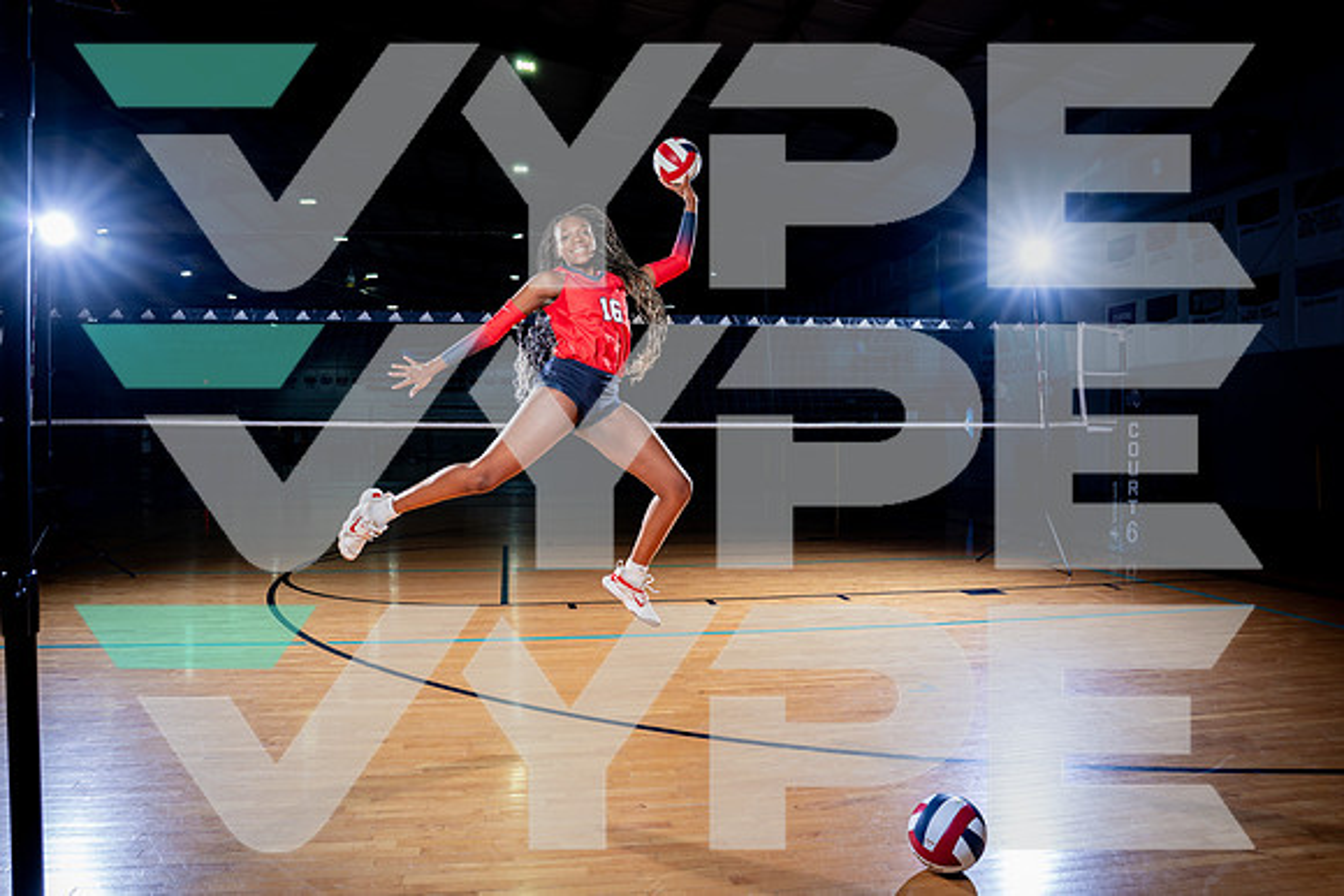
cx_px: 672
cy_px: 448
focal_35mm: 26
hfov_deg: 69.9
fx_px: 961
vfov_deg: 50.0
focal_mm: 25
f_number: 5.6
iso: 250
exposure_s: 1/250
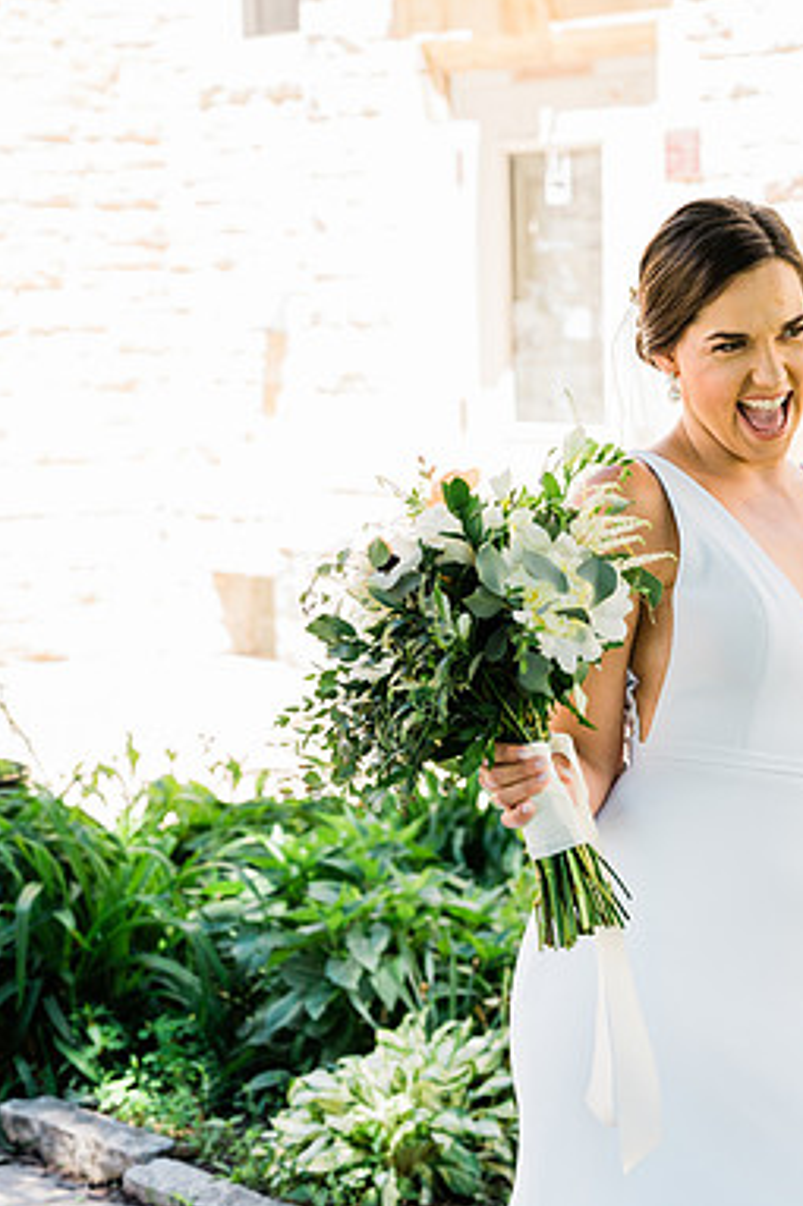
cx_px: 655
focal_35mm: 106
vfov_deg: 19.3
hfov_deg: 12.8
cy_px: 601
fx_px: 3550
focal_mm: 70
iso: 320
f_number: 4
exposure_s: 1/320
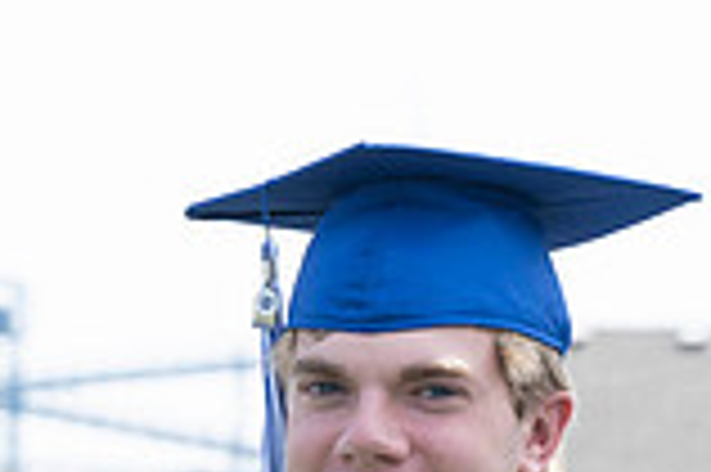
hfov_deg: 3.2
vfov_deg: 2.1
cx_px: -416
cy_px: 610
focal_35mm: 644
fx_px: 12706
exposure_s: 1/250
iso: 200
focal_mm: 89
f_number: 7.1
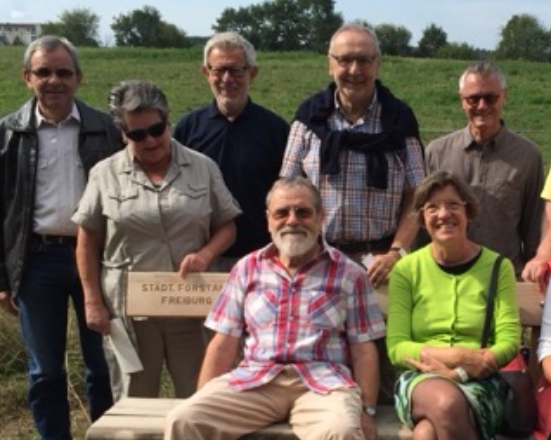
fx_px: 929
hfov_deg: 32.3
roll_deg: -0.7
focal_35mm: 57
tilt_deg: -15.4
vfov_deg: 26.3
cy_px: 336
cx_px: 423
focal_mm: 4.15
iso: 32
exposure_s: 1/1412
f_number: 2.2
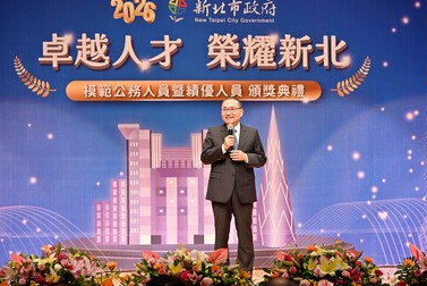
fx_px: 1258
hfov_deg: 19.3
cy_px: 145
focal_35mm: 106
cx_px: 213
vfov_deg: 12.9
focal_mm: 100
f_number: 4
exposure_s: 1/125
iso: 800
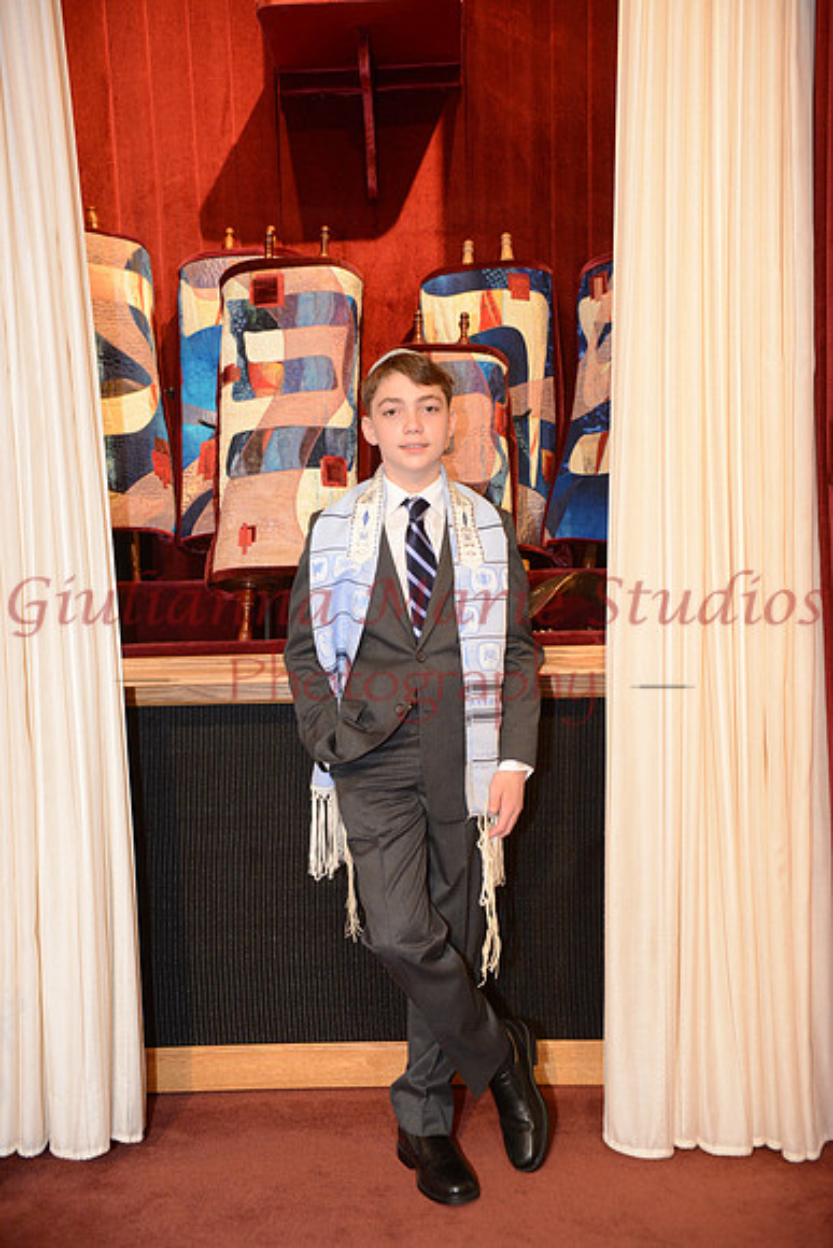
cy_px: 624
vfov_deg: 44.5
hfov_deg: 30.5
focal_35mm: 44
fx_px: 1526
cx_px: 416
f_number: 5.6
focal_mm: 44
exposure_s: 1/160
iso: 3200
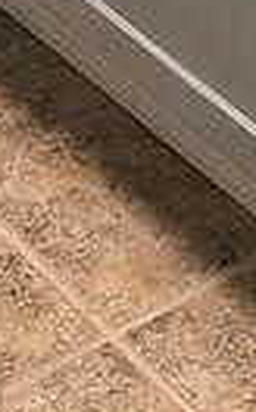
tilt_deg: -22.2
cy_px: -593
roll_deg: +1.8
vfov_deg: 8.3
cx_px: 281
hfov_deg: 5.6
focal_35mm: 231
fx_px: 2590
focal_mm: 3.99
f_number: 1.8
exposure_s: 1/15
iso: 25
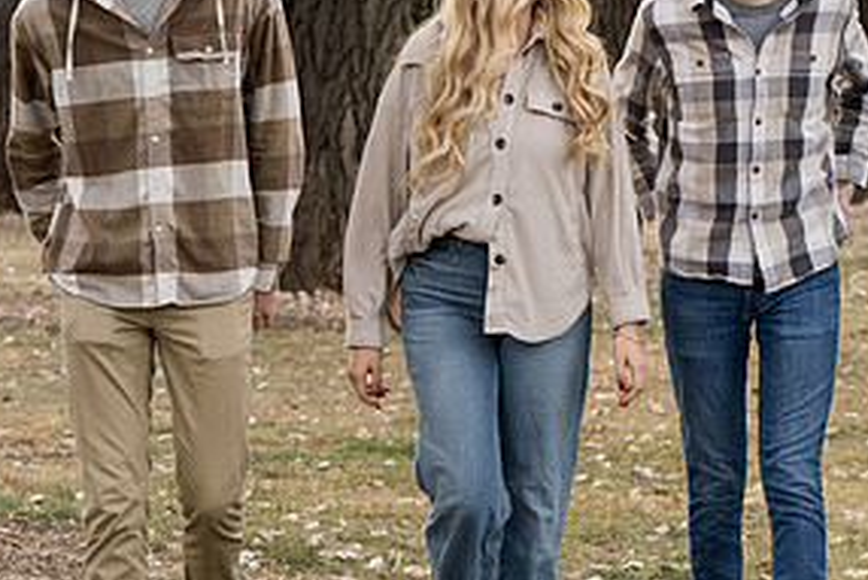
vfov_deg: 9.2
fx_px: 3618
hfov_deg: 13.7
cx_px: 592
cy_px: 175
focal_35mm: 150
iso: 250
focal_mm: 74
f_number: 4
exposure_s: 1/250
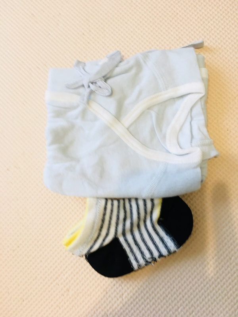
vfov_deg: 61.7
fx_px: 266
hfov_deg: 48.2
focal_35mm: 29
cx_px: 119
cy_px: 158
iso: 64
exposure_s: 1/30
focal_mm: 4.15
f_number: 2.2
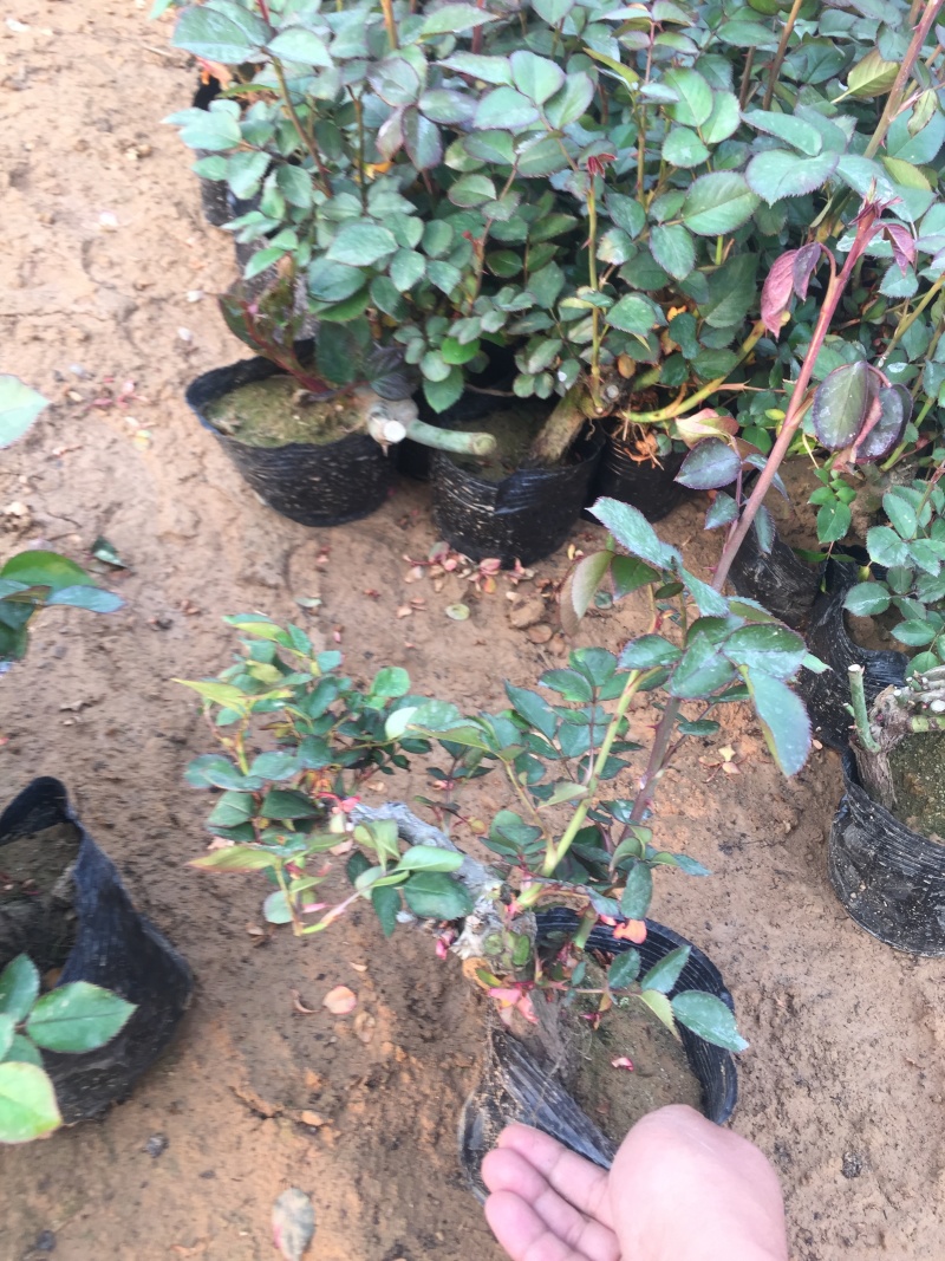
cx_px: 472
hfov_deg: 48.2
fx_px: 1056
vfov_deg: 61.7
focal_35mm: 29
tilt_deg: -53.6
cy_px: 630
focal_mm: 4.15
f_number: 2.2
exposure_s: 1/50
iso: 32
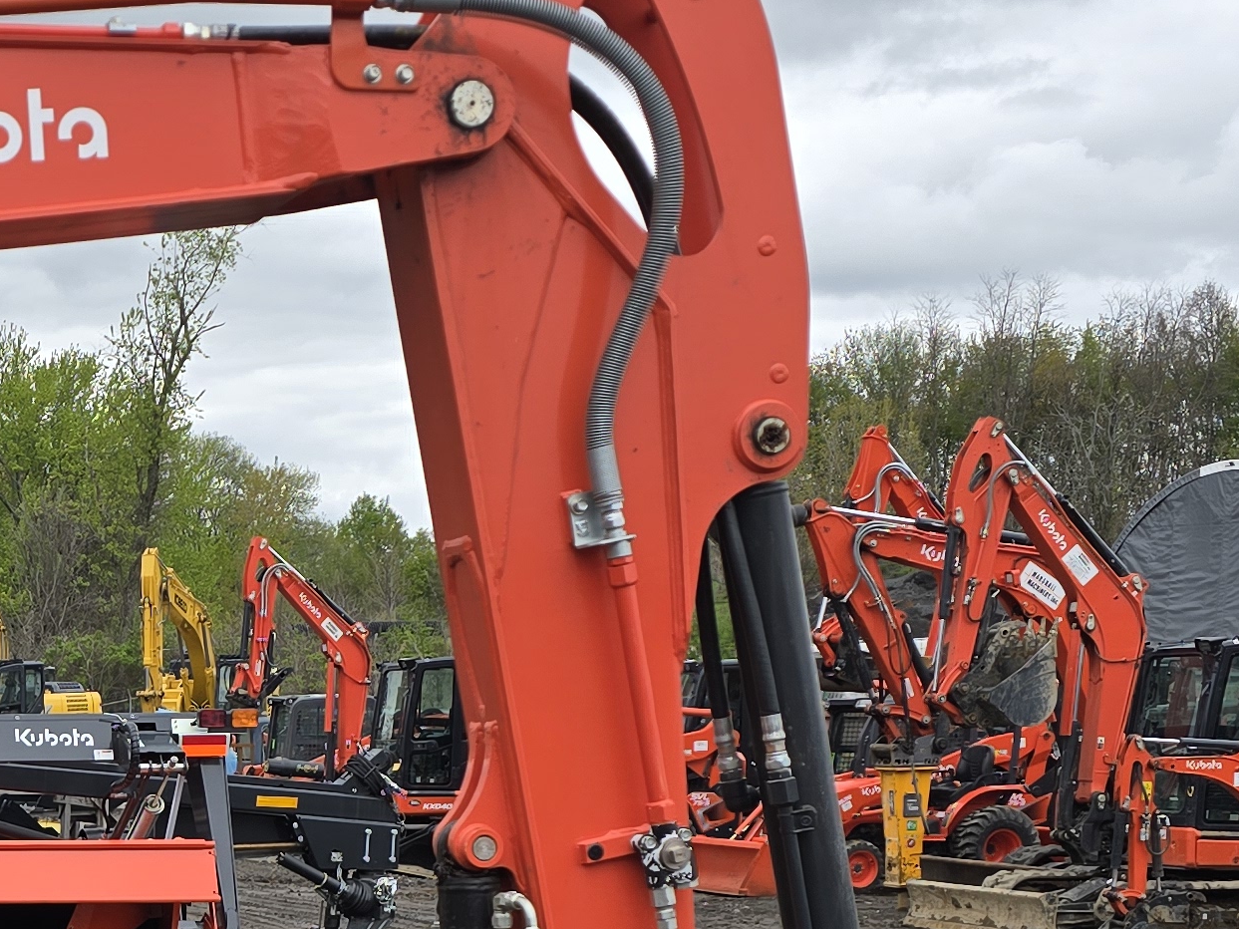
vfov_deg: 19.2
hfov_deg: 23.8
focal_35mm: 74
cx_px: -282
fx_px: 2648
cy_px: 980
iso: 12
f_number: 1.7
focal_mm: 6.3
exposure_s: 1/382
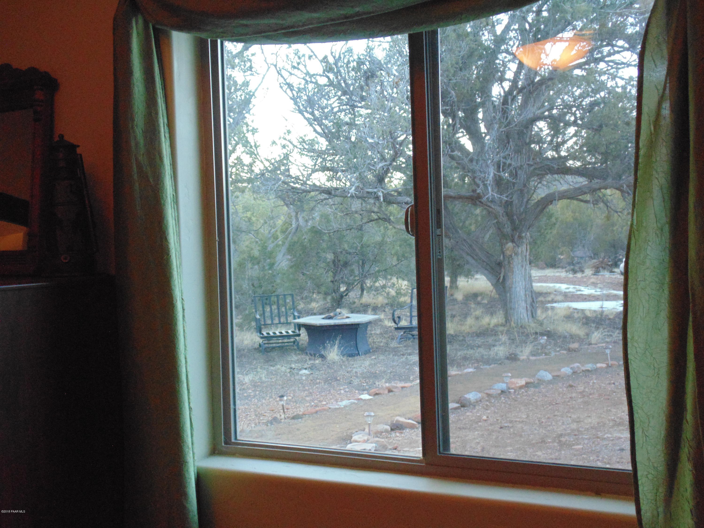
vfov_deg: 35.1
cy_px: 264
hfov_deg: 45.8
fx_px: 834
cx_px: 352
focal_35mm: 41
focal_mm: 7.4
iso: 400
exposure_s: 1/25
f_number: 3.6
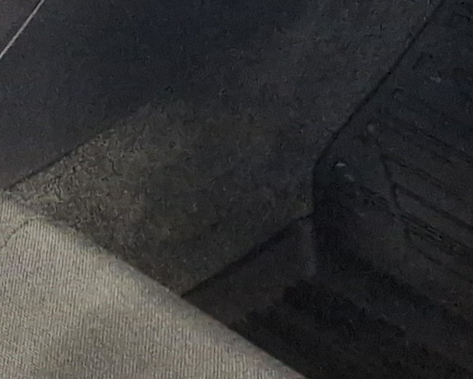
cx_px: -366
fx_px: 2226
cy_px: -18
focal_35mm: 159
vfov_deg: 9.6
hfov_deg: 11.3
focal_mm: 5.4
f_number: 1.8
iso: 640
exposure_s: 1/100
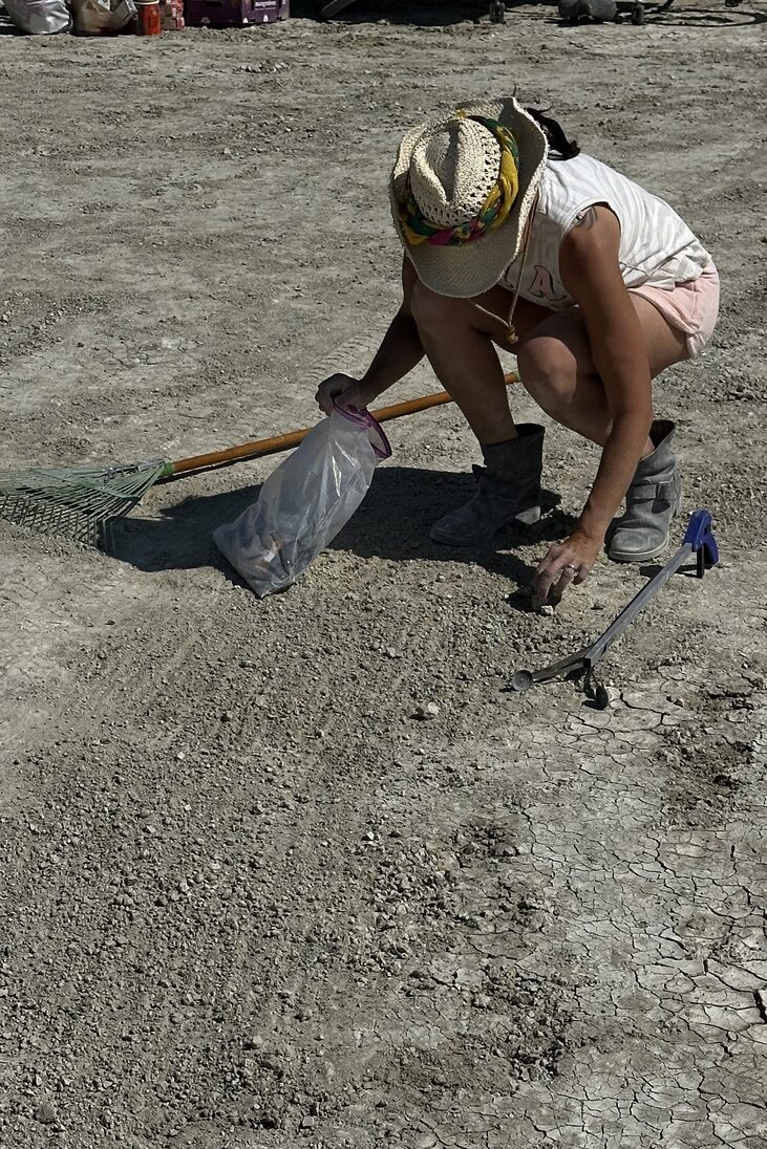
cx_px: 389
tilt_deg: -19.5
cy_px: 626
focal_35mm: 82
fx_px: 2620
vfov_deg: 24.8
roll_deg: -1.0
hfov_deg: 16.7
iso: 64
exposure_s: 1/13699
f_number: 1.78
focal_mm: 6.86
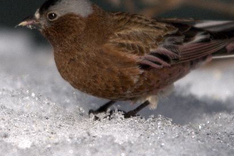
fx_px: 17042
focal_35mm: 2625
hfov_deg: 0.8
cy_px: 63
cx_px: 120
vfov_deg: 0.5
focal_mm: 800
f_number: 5.6
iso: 400
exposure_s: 1/1600
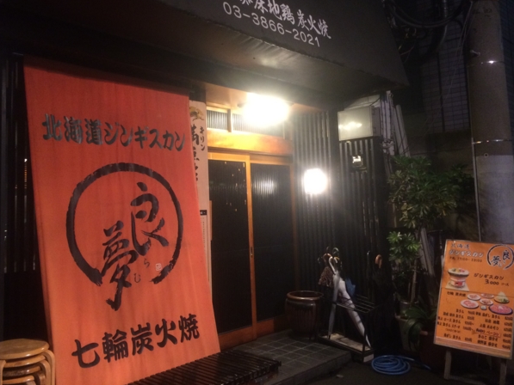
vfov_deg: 41.7
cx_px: 240
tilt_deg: +6.0
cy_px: 160
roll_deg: +1.9
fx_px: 505
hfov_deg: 53.9
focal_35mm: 34
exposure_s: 1/30
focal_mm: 4.15
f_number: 2.2
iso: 200
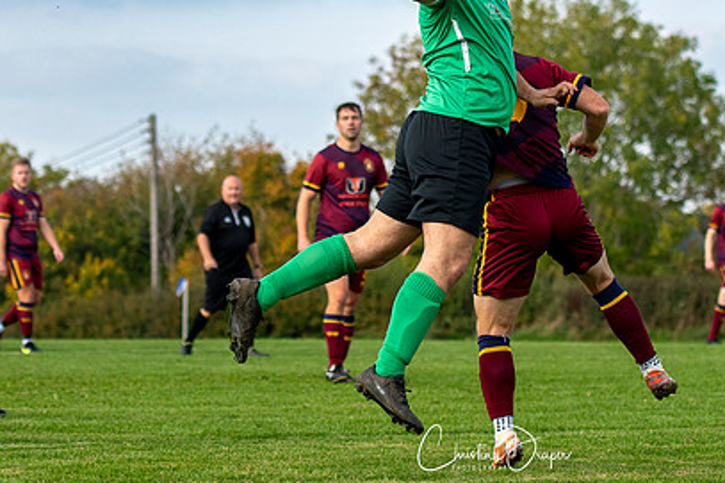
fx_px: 3986
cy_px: 110
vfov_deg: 6.9
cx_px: 451
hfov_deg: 10.4
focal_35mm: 198
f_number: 2.8
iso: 200
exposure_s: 1/2500
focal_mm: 70
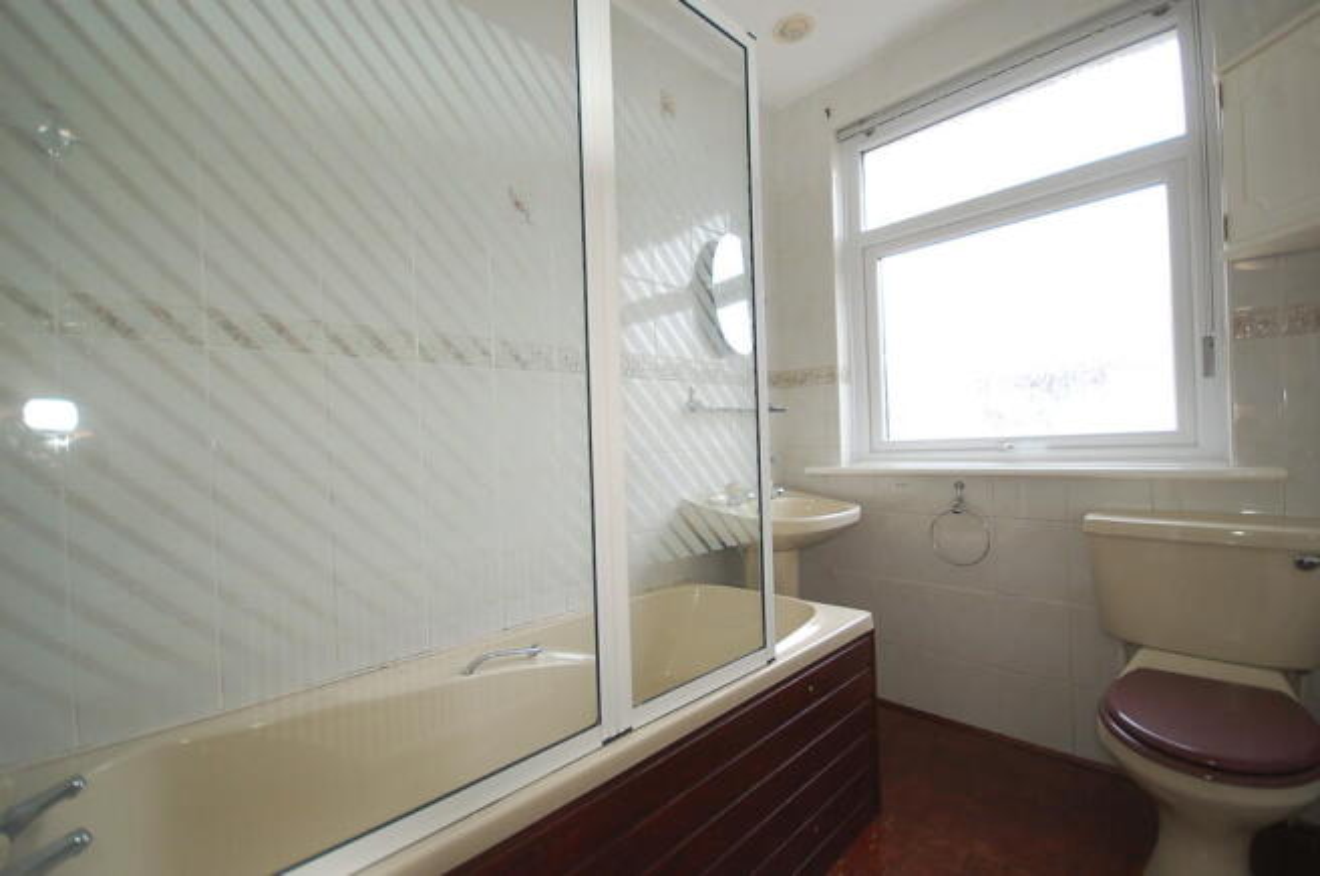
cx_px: 660
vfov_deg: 77.1
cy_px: 438
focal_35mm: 15
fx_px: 549
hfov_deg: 100.5
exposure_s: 1/125
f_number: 4
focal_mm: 10
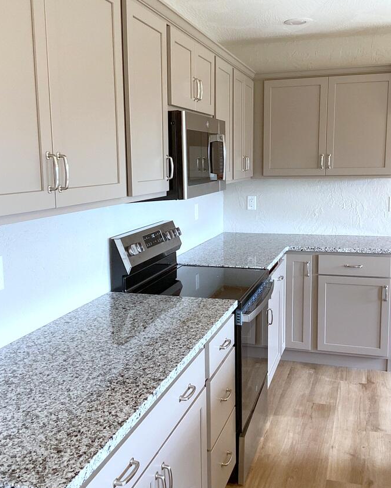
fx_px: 535
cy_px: 243
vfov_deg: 49.1
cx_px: 198
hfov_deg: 40.1
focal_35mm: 37
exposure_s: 1/60
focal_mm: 3.3
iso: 100
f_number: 2.4
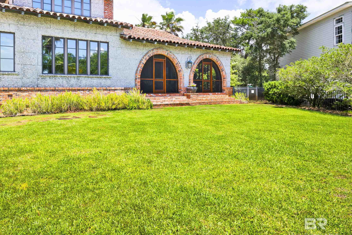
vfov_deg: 52.5
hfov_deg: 70.8
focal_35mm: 24
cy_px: 86
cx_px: 108
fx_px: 235
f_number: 11
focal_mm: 17
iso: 400
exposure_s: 1/200
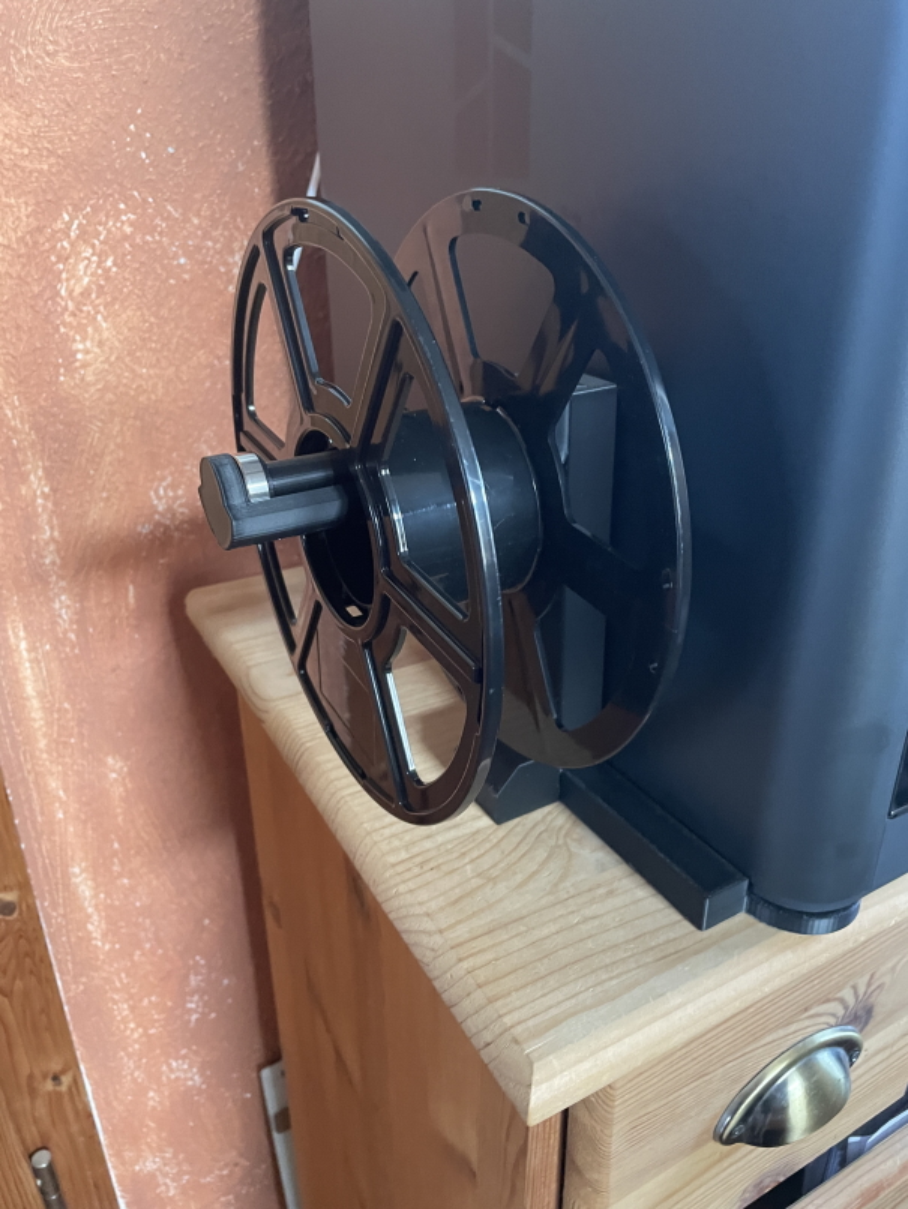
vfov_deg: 67.3
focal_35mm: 26
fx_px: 909
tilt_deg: -25.0
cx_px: 454
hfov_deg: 53.1
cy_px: 604
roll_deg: +0.7
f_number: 1.6
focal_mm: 4.2
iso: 640
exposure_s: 1/37
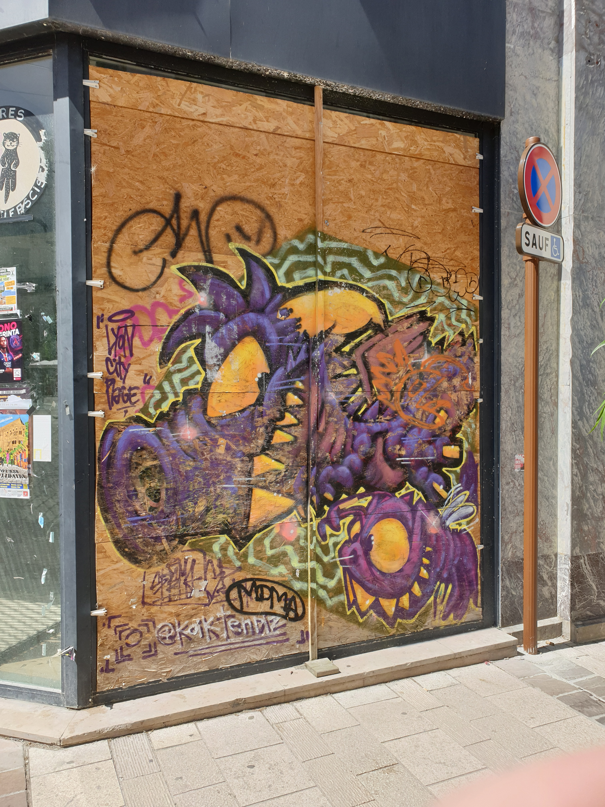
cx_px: 302
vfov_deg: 67.3
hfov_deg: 53.1
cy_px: 404
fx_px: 606
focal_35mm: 26
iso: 50
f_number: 2.4
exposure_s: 1/924
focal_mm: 4.3
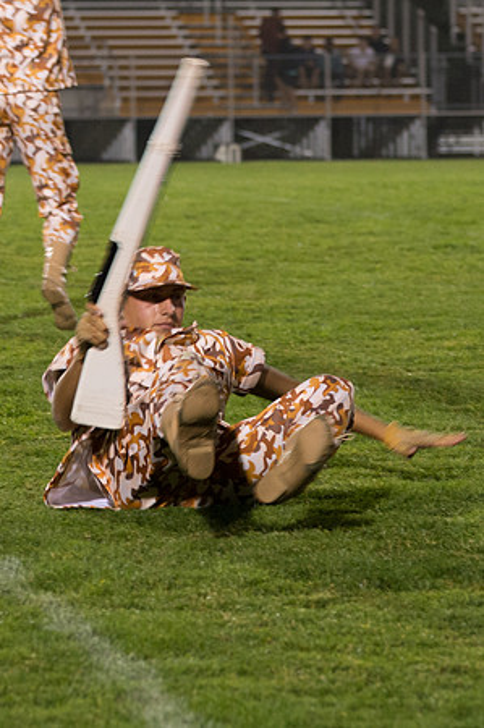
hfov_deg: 6.9
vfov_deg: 10.4
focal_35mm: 198
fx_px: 3994
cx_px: 172
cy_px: 365
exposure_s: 1/160
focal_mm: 92
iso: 2500
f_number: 4.5
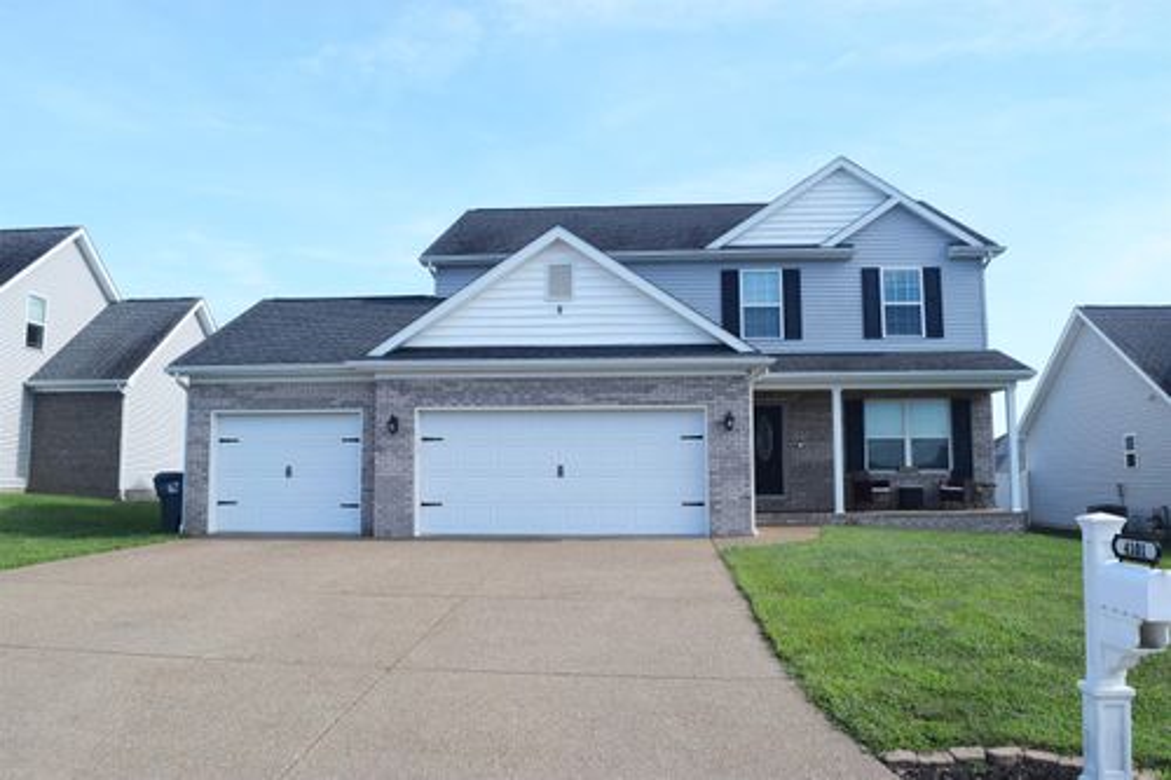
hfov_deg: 67.4
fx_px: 878
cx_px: 586
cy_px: 390
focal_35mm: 27
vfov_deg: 47.9
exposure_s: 1/320
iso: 200
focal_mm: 18
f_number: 9
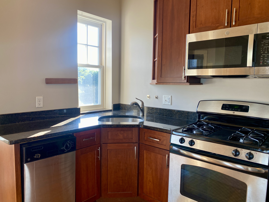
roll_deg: -1.3
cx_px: 134
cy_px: 101
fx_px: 202
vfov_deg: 53.1
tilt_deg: -4.6
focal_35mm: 26
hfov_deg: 67.3
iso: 80
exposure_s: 1/122
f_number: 1.8
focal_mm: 4.25
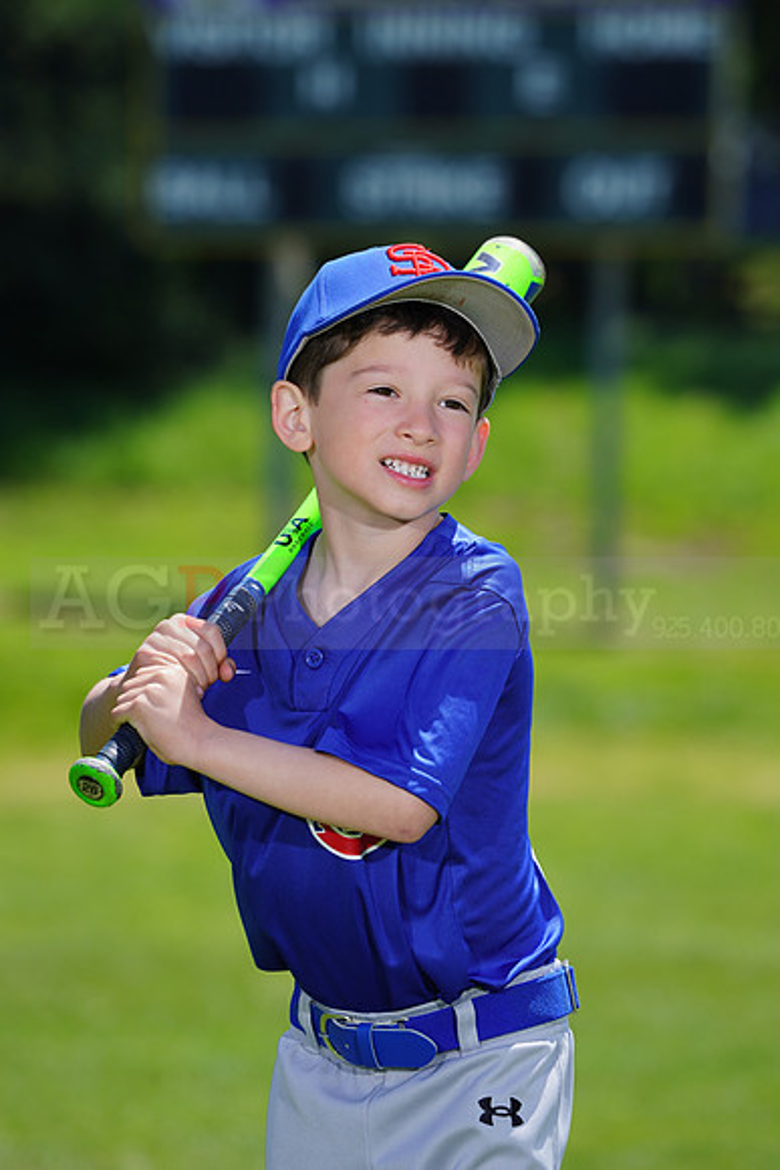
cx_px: 390
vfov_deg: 7.2
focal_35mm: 288
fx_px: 9354
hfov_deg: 4.8
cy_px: 585
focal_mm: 288
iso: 100
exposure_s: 1/250
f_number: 8
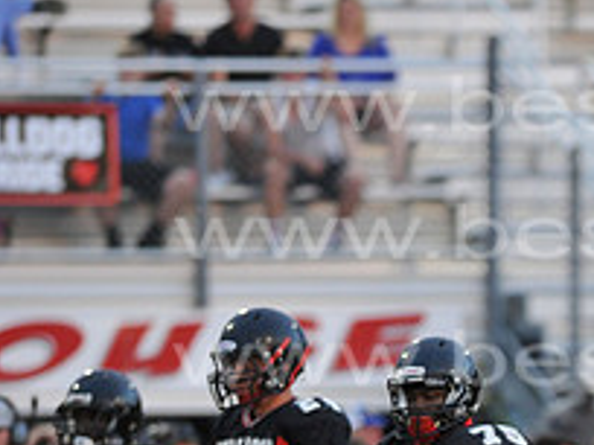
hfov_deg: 2.4
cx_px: 842
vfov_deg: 1.8
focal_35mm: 818
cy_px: 556
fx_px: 14037
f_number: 4
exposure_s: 1/500
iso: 2000
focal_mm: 300
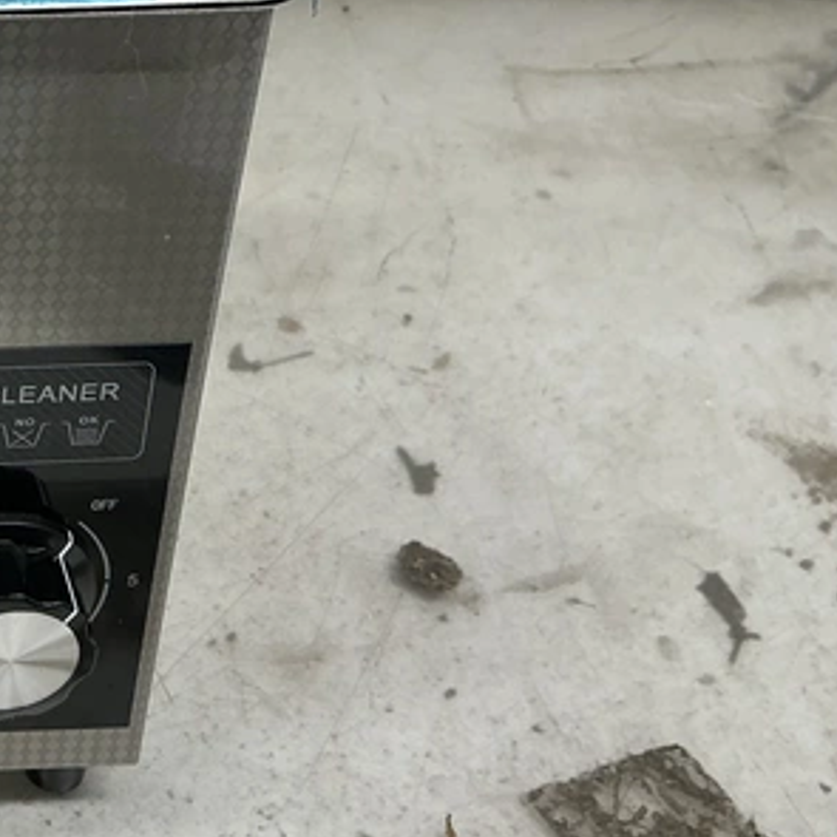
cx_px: -216
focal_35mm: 63
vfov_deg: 27.0
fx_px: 1723
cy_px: 234
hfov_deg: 24.3
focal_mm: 3
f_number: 1.8
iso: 40
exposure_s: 1/120
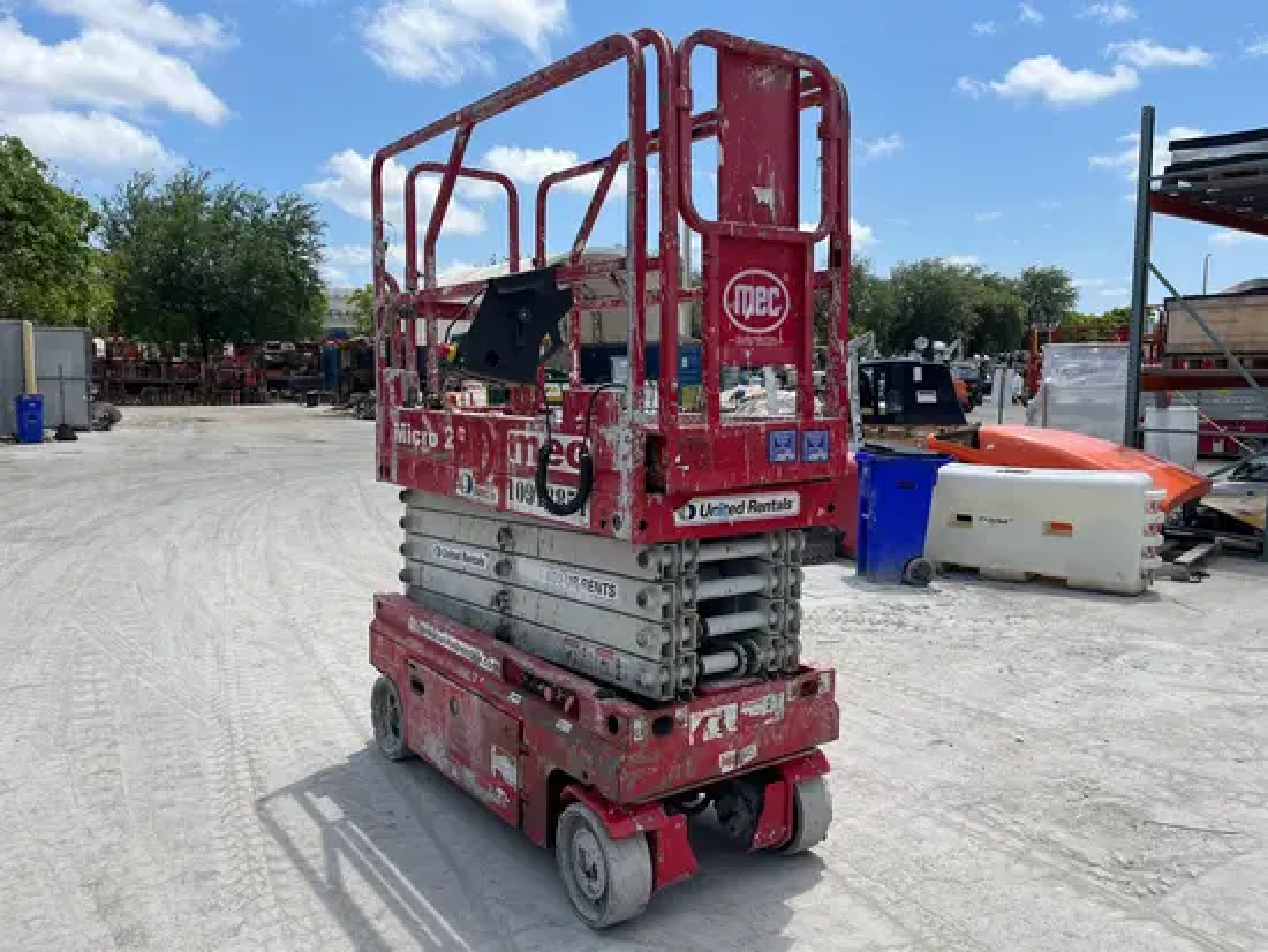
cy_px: 476
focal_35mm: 26
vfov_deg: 53.1
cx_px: 634
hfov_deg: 67.3
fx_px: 953
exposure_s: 1/3623
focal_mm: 5.1
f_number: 1.6
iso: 50
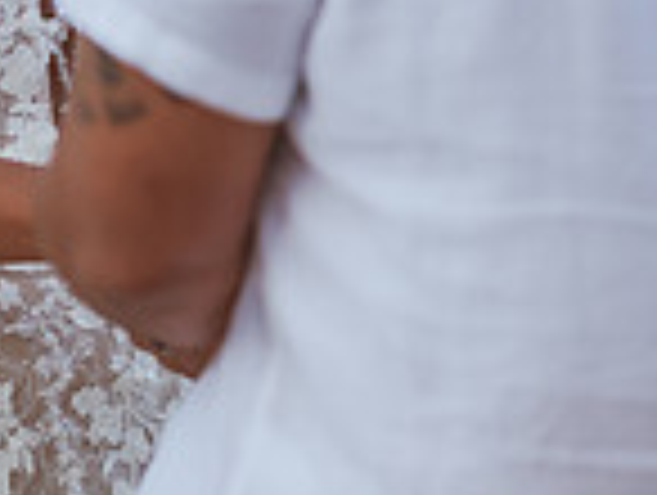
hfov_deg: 3.8
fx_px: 9791
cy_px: -158
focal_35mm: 515
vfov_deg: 2.9
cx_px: -54
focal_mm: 135
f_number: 1.8
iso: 250
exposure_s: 1/2500
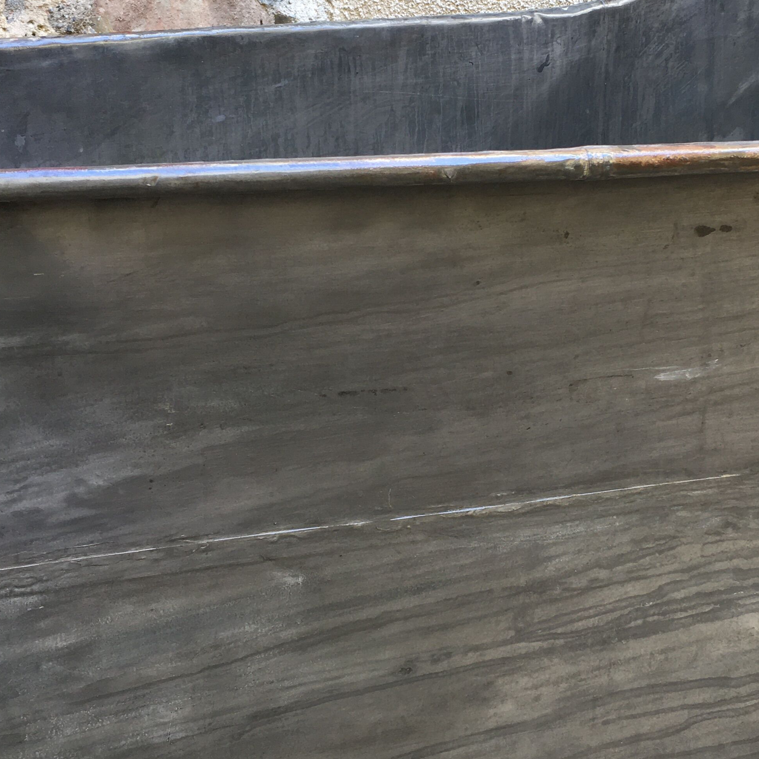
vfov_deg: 32.2
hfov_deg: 32.0
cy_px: 355
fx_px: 1315
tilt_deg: -20.5
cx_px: 502
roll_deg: -0.5
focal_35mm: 53
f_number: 2.2
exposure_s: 1/50
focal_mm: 4.15
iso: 32
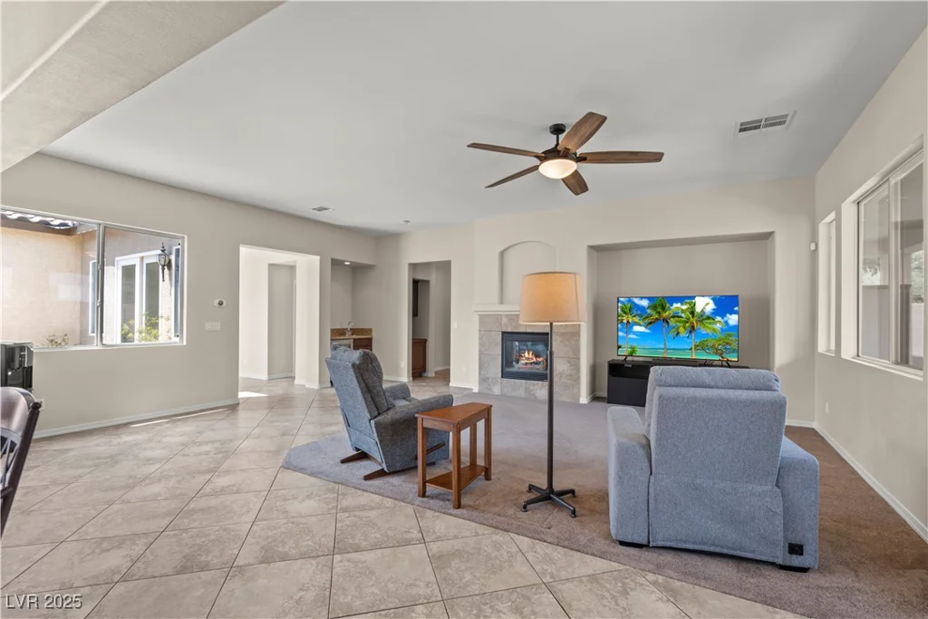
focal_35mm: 16
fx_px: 412
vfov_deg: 73.8
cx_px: 464
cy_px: 310
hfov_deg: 96.7
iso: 200
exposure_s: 1.6
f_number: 9
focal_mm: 16
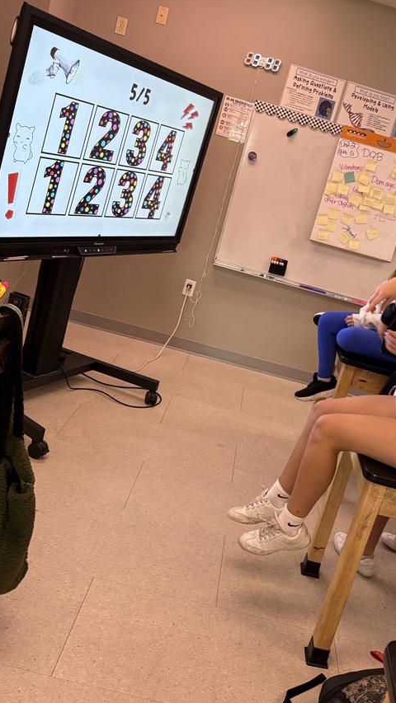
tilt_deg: -10.2
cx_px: 288
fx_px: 634
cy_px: 291
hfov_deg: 34.1
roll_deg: -14.8
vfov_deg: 57.7
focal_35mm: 34
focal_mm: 5.96
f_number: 1.6
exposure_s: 1/60
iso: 160
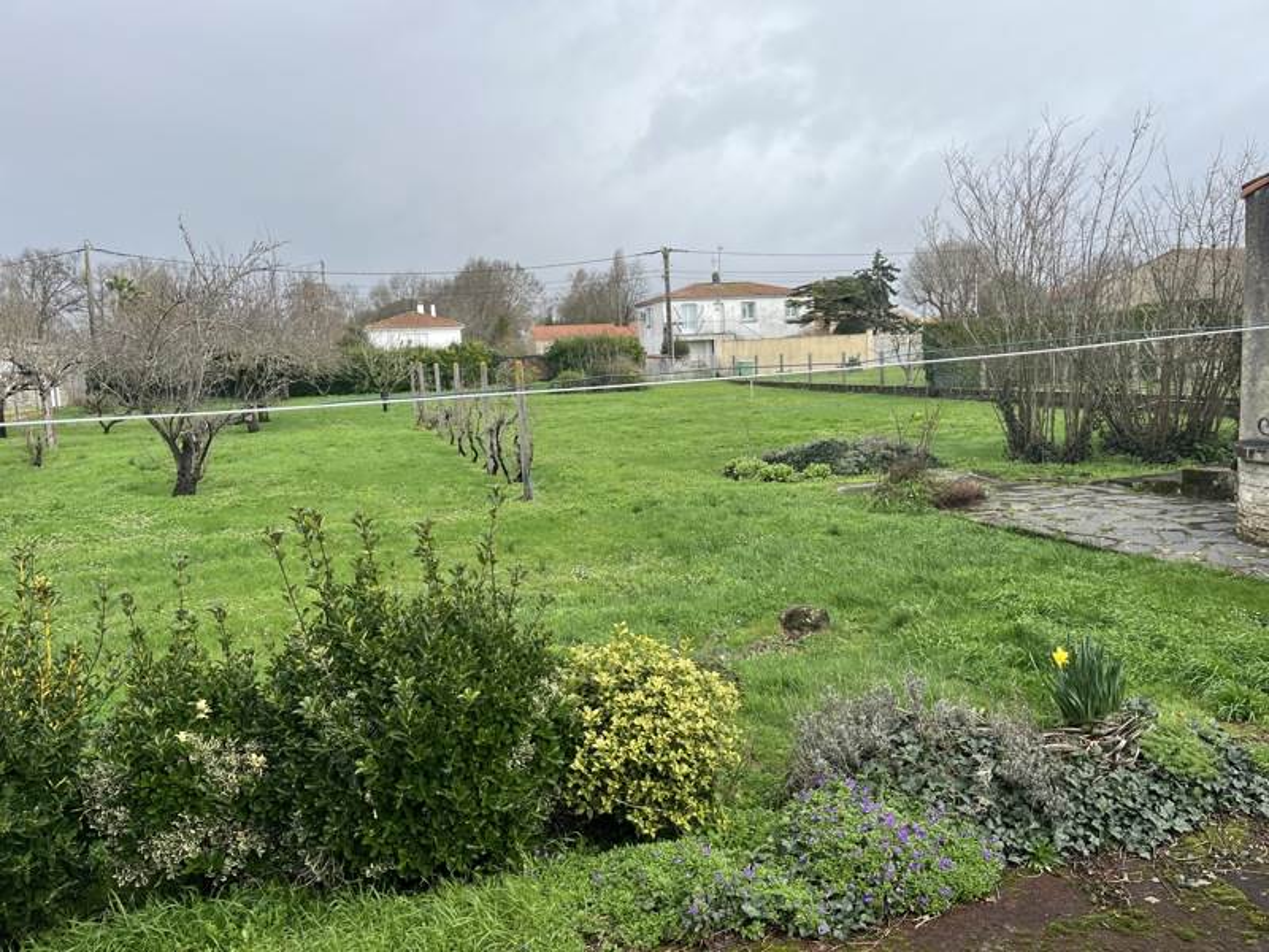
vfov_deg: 53.1
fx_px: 953
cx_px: 634
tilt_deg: -8.0
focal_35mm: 26
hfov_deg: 67.3
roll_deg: +0.8
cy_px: 476
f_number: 1.6
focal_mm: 5.1
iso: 50
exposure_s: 1/1294
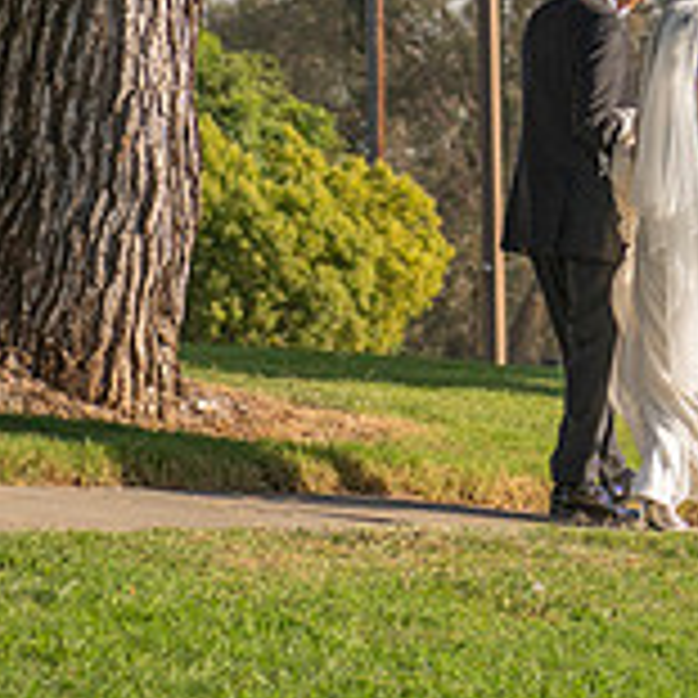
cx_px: 643
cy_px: -279
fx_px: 6502
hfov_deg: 6.1
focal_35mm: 285
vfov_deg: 6.1
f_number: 3.5
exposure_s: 1/4000
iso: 200
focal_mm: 62
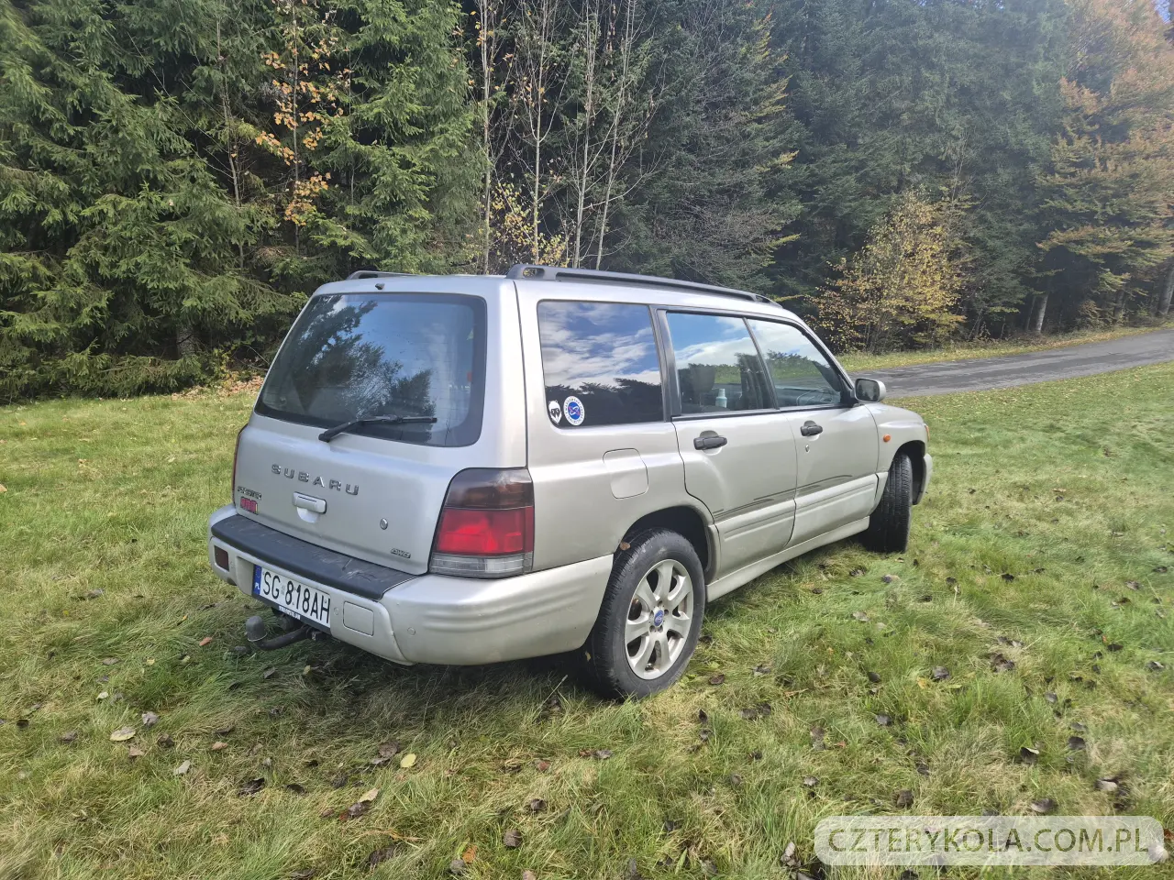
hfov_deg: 73.9
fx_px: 780
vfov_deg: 58.9
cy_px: 440
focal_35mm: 23
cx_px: 587
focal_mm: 5.4
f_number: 1.8
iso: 25
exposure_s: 1/235
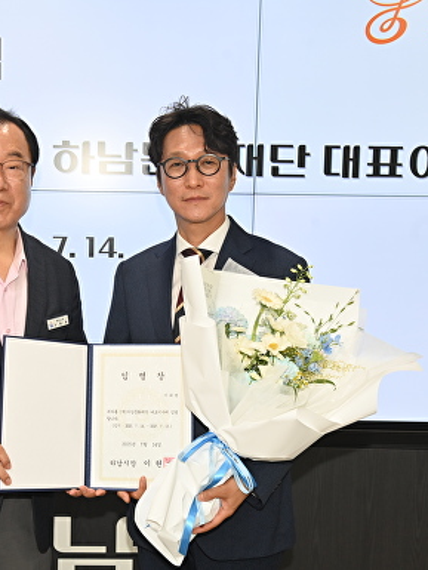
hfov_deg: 25.0
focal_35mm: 58
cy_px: 285
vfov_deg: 33.2
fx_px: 956
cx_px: 118
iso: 800
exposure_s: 1/125
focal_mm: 40
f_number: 5
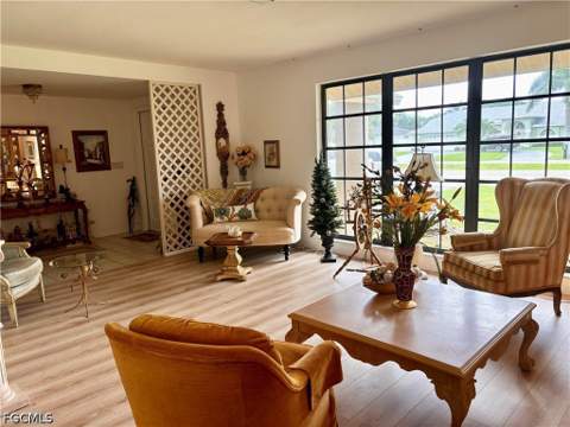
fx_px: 428
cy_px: 214
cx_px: 285
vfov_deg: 53.1
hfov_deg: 67.3
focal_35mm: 26
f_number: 1.6
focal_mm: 5.96
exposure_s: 1/60
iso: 80
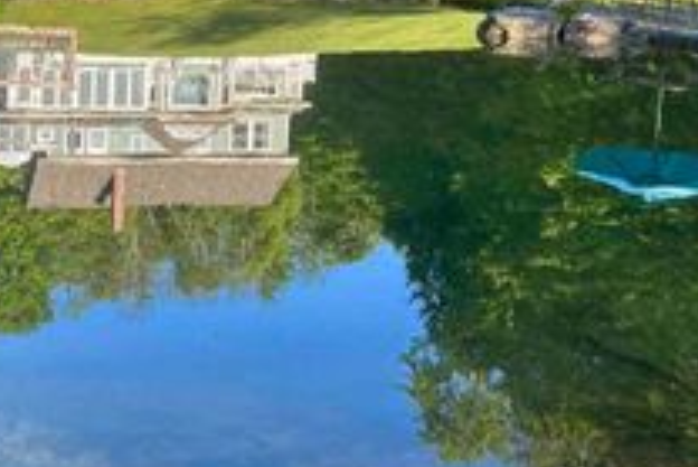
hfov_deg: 30.2
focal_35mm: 65
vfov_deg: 20.6
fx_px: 1261
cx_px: 144
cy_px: 69
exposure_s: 1/1029
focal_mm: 5.7
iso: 50
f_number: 1.5
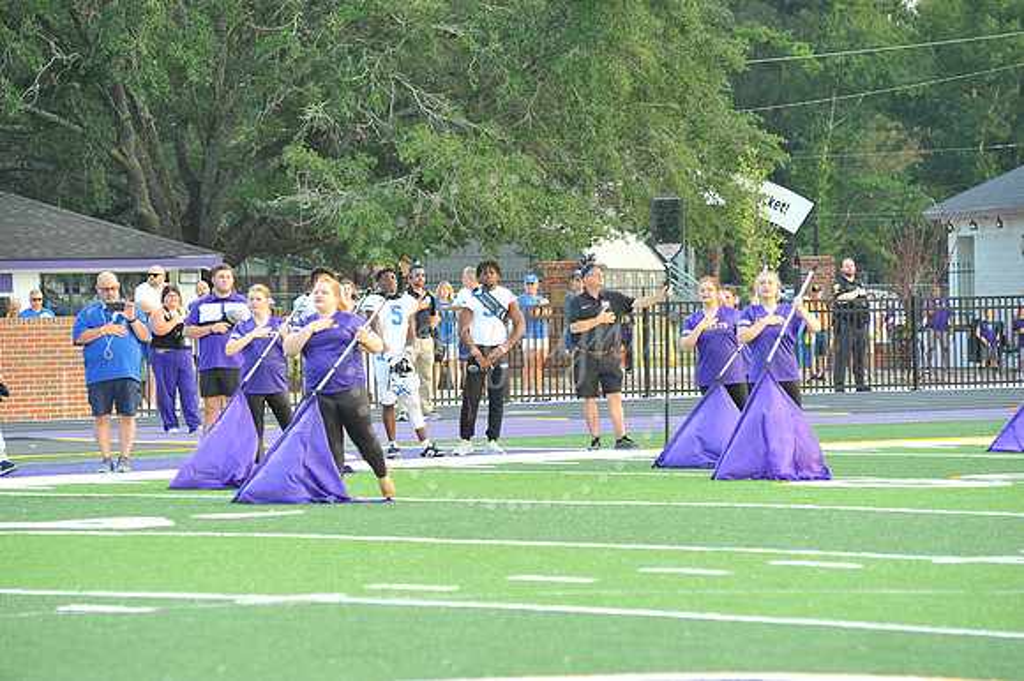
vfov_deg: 6.9
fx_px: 5685
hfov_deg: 10.3
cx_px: 512
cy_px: 340
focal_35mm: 200
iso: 500
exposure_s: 1/100
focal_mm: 200
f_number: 6.3
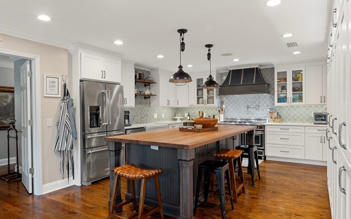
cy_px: 111
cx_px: 175
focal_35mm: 24
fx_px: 225
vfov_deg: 52.0
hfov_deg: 75.9
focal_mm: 15
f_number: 9.5
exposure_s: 1
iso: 320
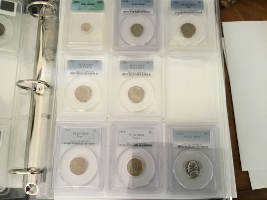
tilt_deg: -77.2
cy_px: 100
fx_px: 239
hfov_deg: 58.3
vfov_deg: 45.5
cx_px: 134
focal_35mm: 31
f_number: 2.4
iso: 200
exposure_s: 1/17
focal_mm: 3.3
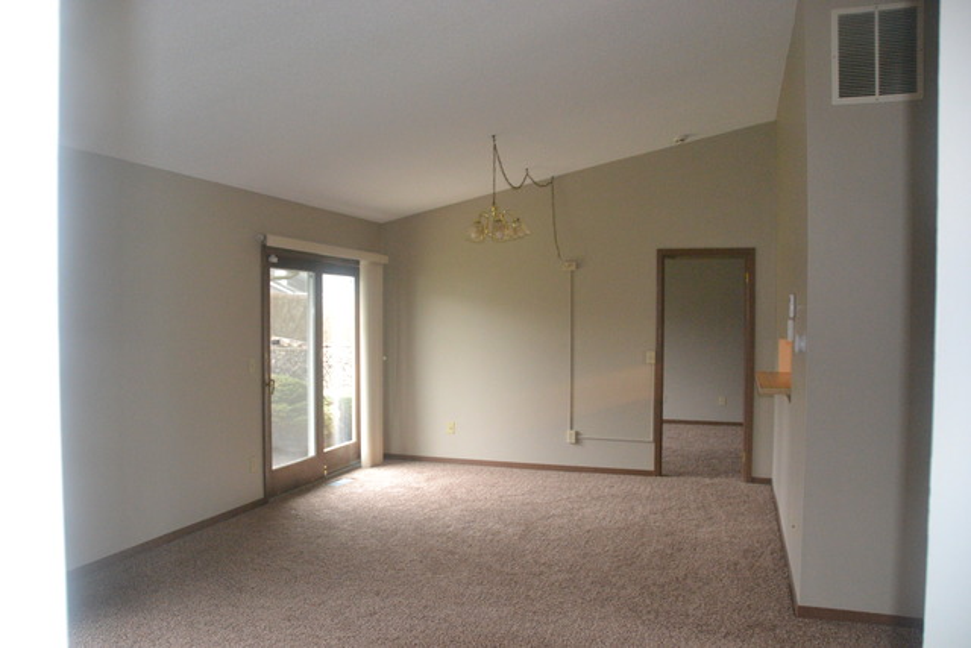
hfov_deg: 67.4
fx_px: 728
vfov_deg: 48.0
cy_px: 324
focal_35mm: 27
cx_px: 486
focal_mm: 18
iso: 2500
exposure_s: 1/60
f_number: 3.5
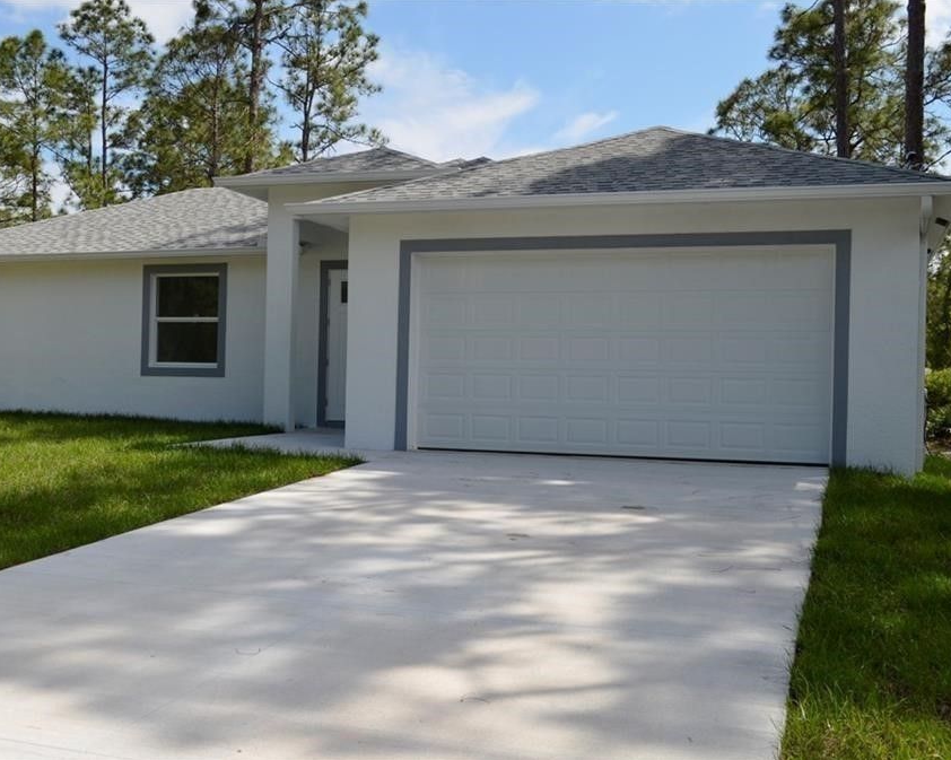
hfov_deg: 44.6
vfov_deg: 36.5
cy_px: 380
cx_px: 394
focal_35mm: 41
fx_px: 1154
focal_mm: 24
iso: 100
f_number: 8
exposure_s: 1/250
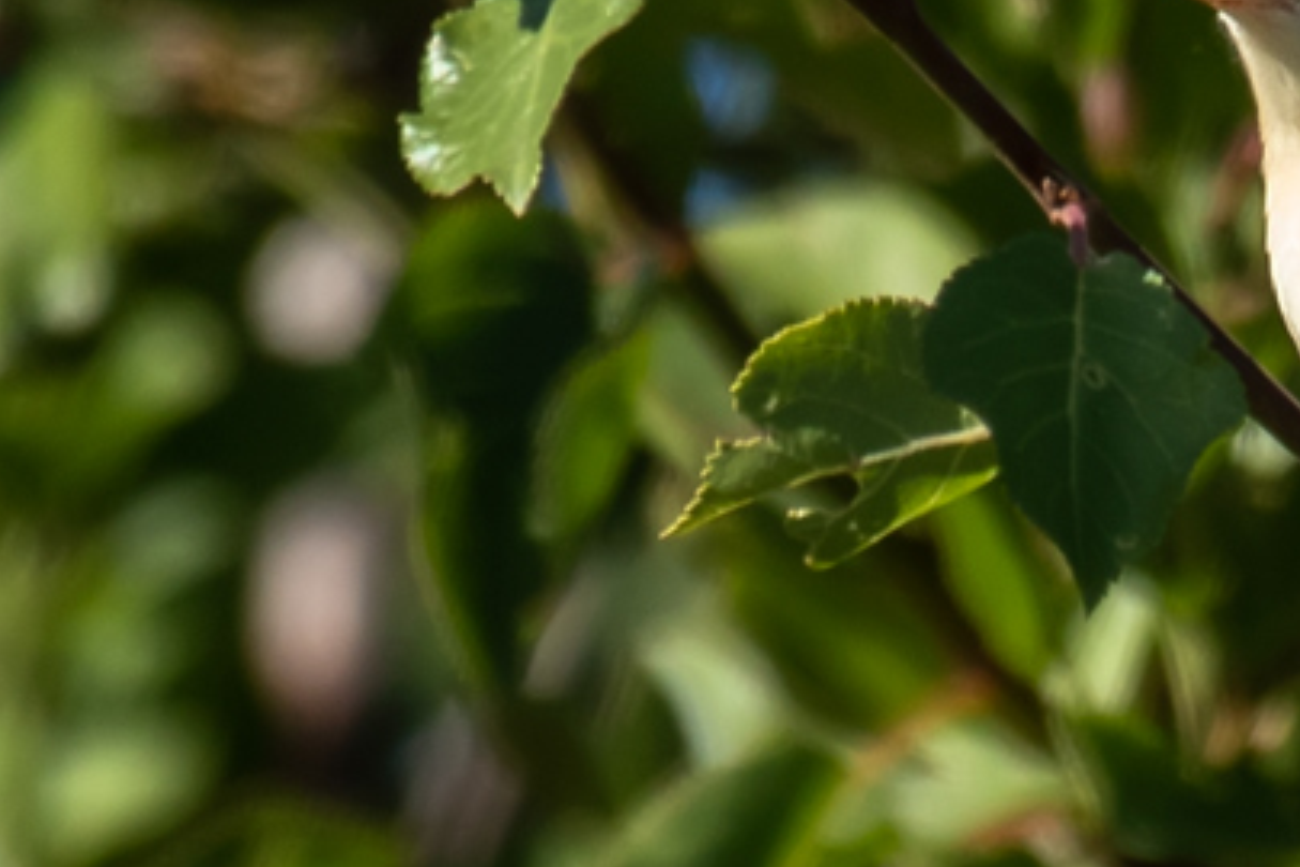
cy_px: 257
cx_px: 1557
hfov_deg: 1.1
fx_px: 70195
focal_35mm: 1944
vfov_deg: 0.7
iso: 320
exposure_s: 1/640
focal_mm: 500
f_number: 7.1
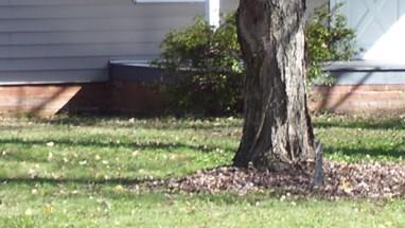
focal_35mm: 315
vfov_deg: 3.9
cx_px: 195
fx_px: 3383
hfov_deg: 6.9
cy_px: -10
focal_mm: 18
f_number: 4.6
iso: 80
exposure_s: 1/180
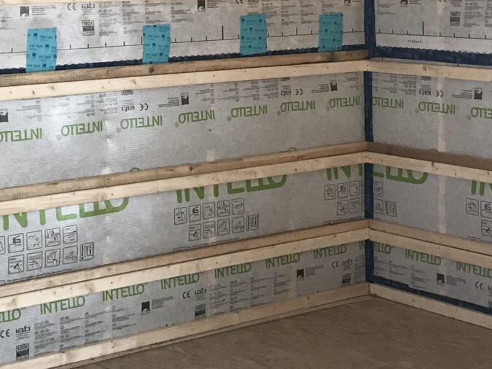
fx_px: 1208
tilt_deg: -2.4
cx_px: 140
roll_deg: +0.2
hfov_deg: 22.9
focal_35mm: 85
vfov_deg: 17.1
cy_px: 31
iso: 40
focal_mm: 3.99
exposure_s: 1/33
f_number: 1.8
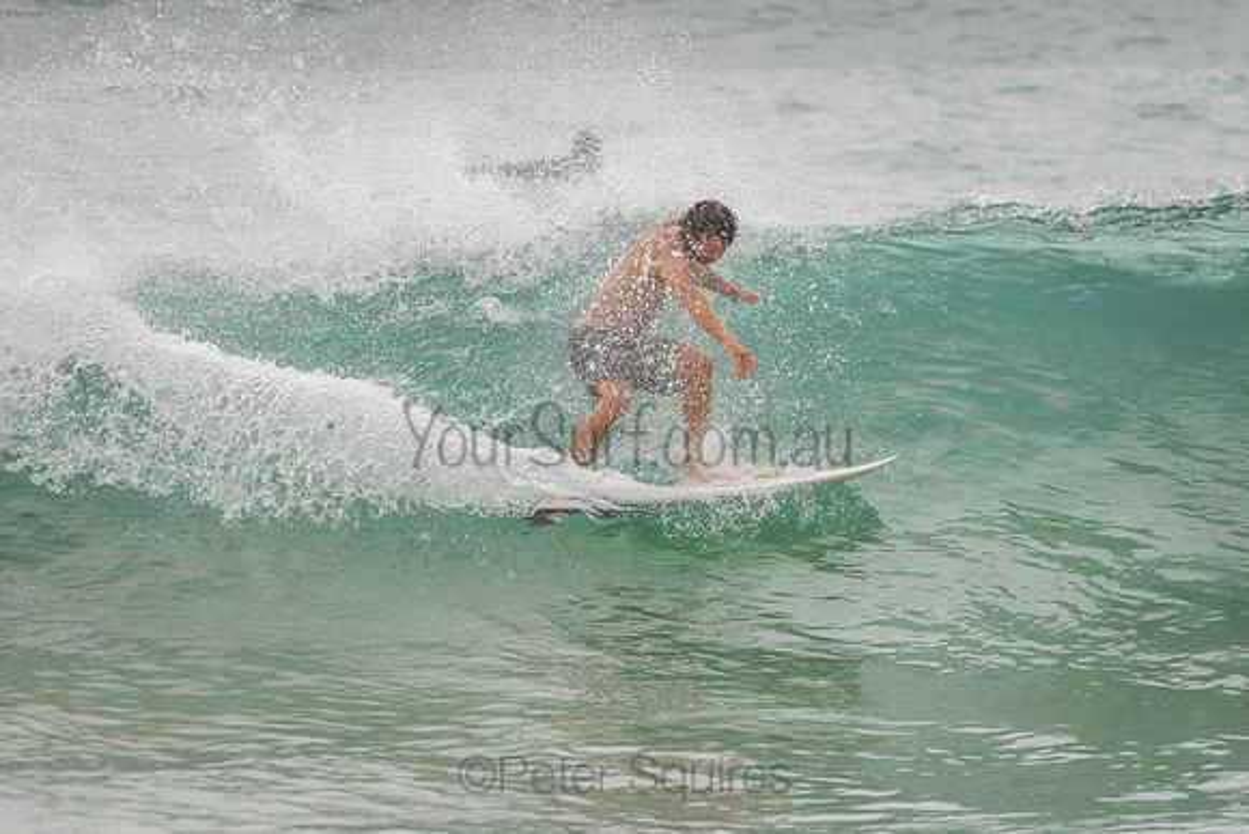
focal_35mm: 500
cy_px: 417
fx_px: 17350
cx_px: 624
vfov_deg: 2.8
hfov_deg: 4.1
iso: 360
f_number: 5.6
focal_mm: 500
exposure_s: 1/2000
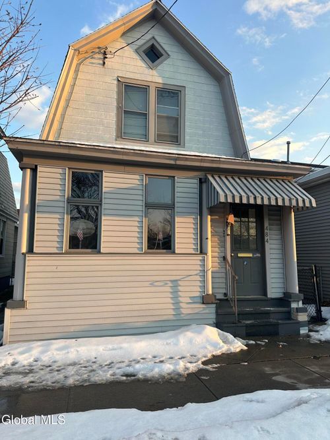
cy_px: 220
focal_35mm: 24
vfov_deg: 71.6
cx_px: 165
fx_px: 305
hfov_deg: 56.8
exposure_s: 1/680
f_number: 1.78
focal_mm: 6.86
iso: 80
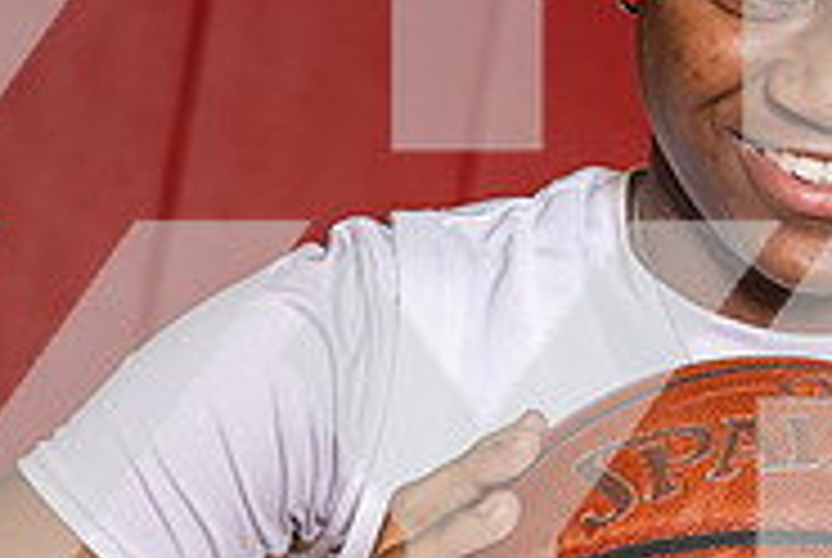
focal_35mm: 169
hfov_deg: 12.1
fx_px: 3912
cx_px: 670
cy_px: 461
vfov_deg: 8.1
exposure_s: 1/250
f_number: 5.6
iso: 500
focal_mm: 54
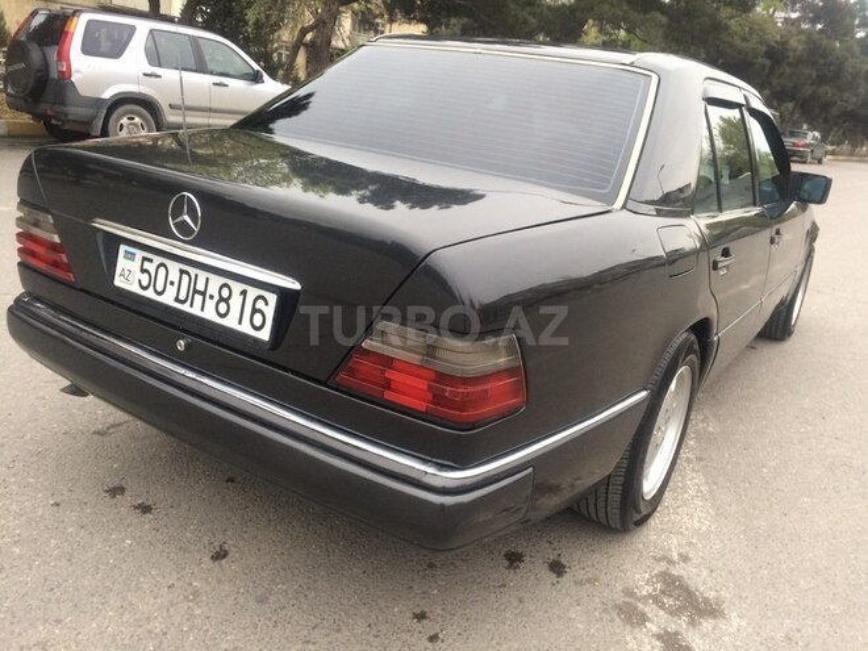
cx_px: 434
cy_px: 326
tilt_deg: -18.2
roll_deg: -6.2
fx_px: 727
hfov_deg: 61.7
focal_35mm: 29
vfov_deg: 48.2
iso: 64
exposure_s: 1/33
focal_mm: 4.15
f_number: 2.2
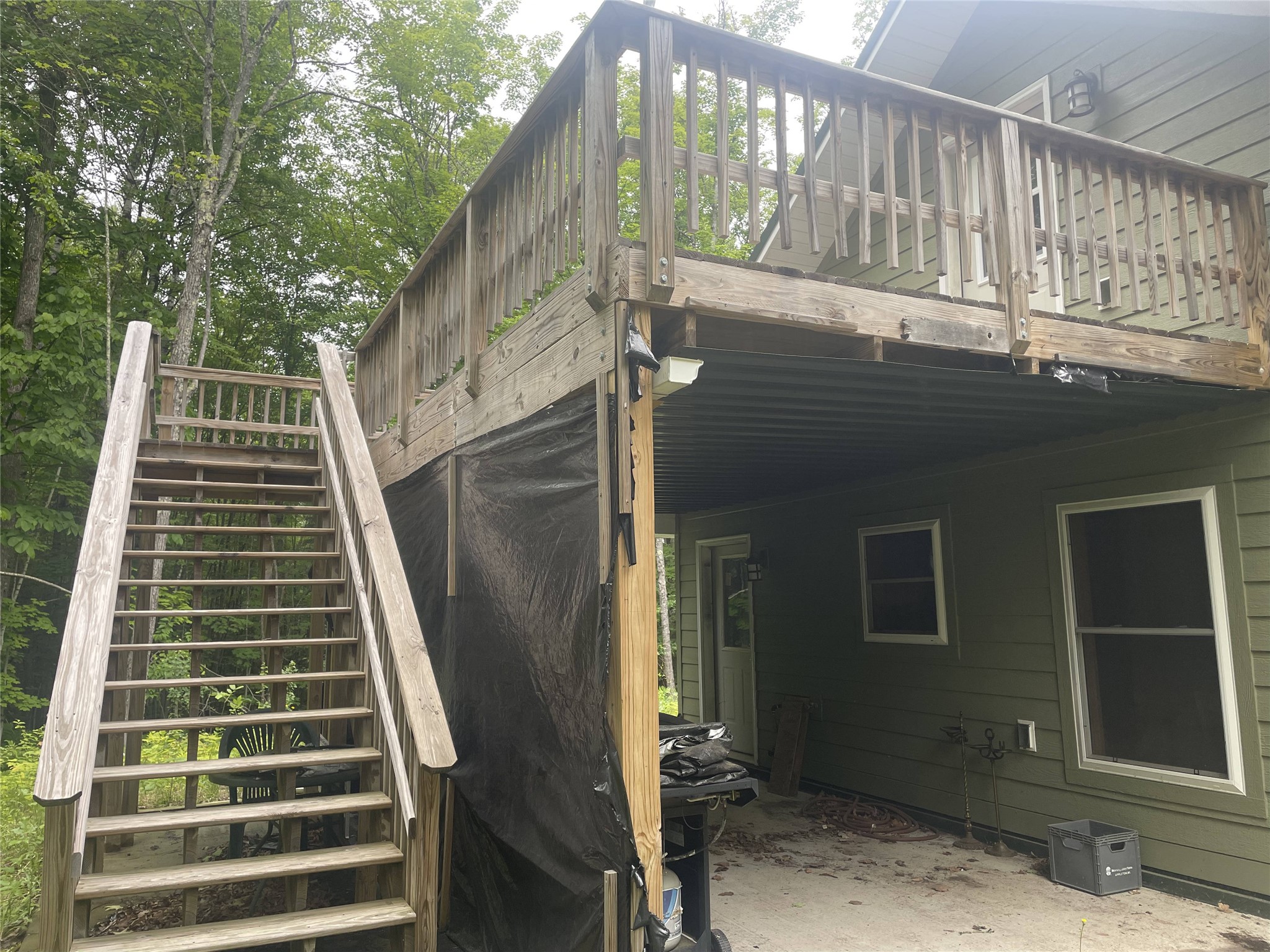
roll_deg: +1.0
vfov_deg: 53.1
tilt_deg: +6.5
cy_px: 476
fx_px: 954
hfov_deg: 67.3
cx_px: 635
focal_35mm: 26
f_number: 1.6
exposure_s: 1/392
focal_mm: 4.2
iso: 32
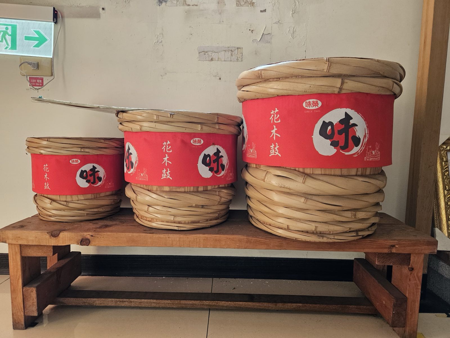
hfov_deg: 73.9
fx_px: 299
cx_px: 225
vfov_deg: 58.9
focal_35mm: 23
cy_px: 169
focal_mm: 5.4
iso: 250
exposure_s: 1/207
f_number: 1.8
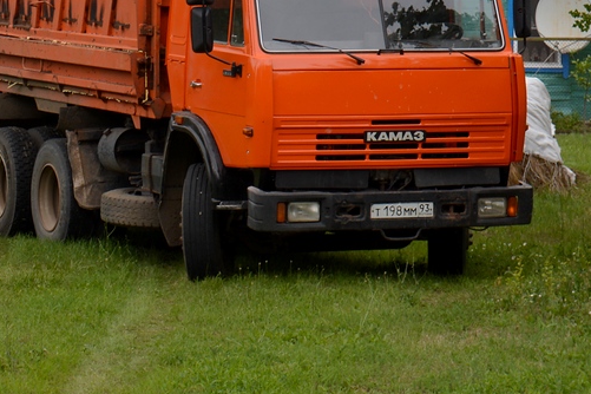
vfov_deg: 7.3
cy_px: -19
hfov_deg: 10.9
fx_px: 3070
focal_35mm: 187
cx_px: 79
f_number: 7.1
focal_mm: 52
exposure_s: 1/200
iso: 200
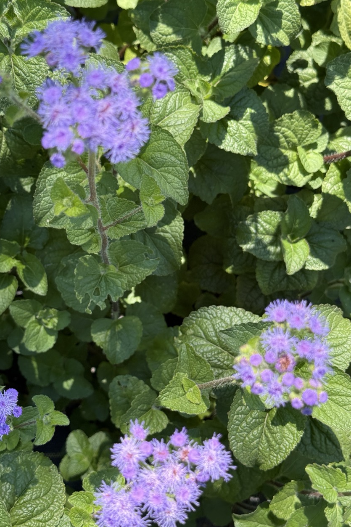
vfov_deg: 38.9
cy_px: 269
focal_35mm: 51
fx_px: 746
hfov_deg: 26.5
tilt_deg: -70.6
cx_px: 158
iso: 64
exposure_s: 1/1222
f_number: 1.78
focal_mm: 6.76
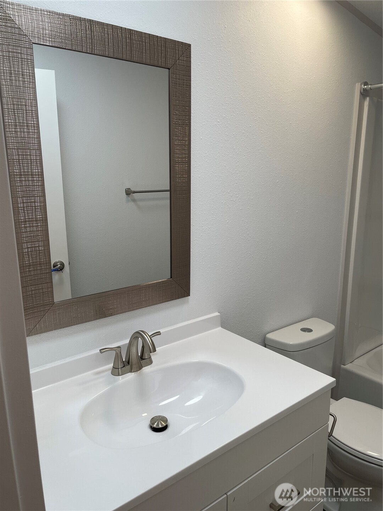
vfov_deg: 67.3
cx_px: 192
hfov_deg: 53.1
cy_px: 256
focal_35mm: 26
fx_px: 384
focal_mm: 4.2
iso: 40
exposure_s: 1/120
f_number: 1.6
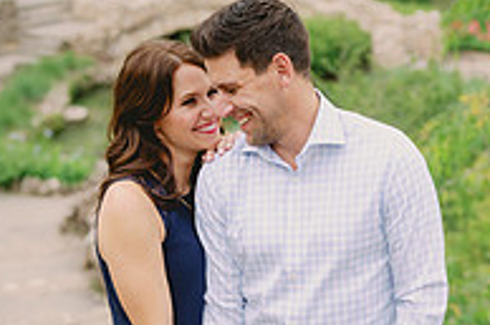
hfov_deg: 17.6
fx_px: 1578
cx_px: 299
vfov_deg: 11.6
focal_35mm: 116
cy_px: 355
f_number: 2.5
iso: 400
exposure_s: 1/1000
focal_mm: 50
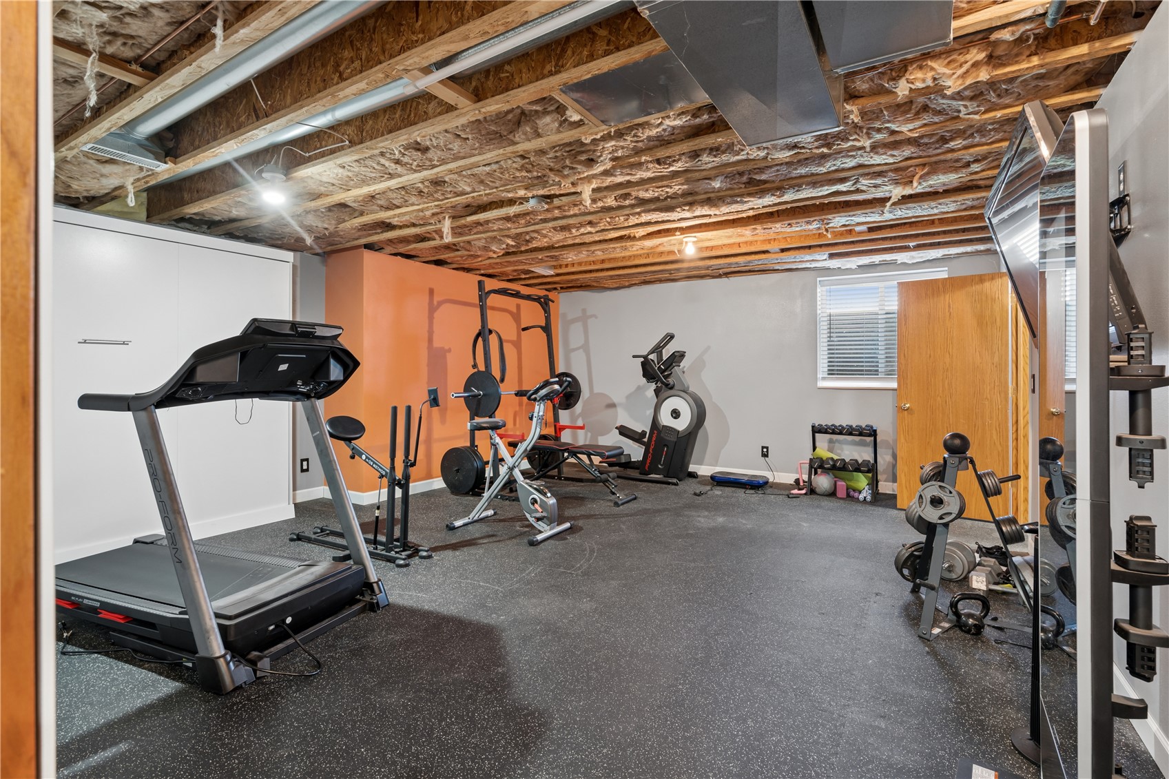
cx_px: 584
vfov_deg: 70.4
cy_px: 390
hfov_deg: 93.3
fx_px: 552
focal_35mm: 17
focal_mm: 17
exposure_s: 1
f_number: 9
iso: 400
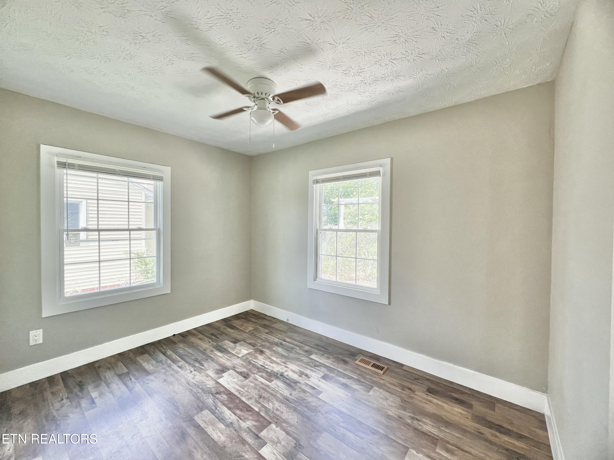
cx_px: 307
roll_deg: -0.6
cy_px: 230
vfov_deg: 89.9
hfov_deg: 106.2
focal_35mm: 13
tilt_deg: -3.2
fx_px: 231
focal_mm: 1.57
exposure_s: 1/120
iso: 100
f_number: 1.8
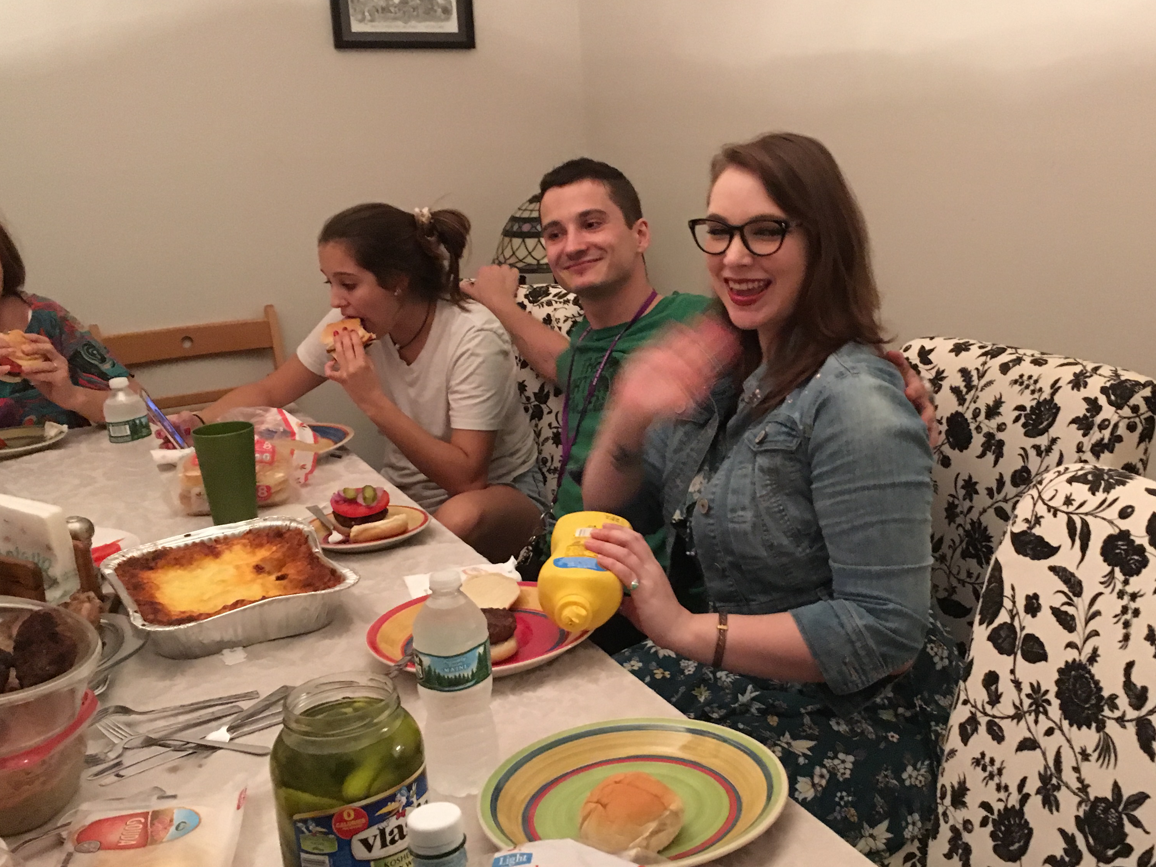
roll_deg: +3.0
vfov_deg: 36.8
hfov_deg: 47.6
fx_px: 1303
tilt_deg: -16.8
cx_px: 687
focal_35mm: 39
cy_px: 451
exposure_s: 1/15
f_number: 2.2
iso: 250
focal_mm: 4.15
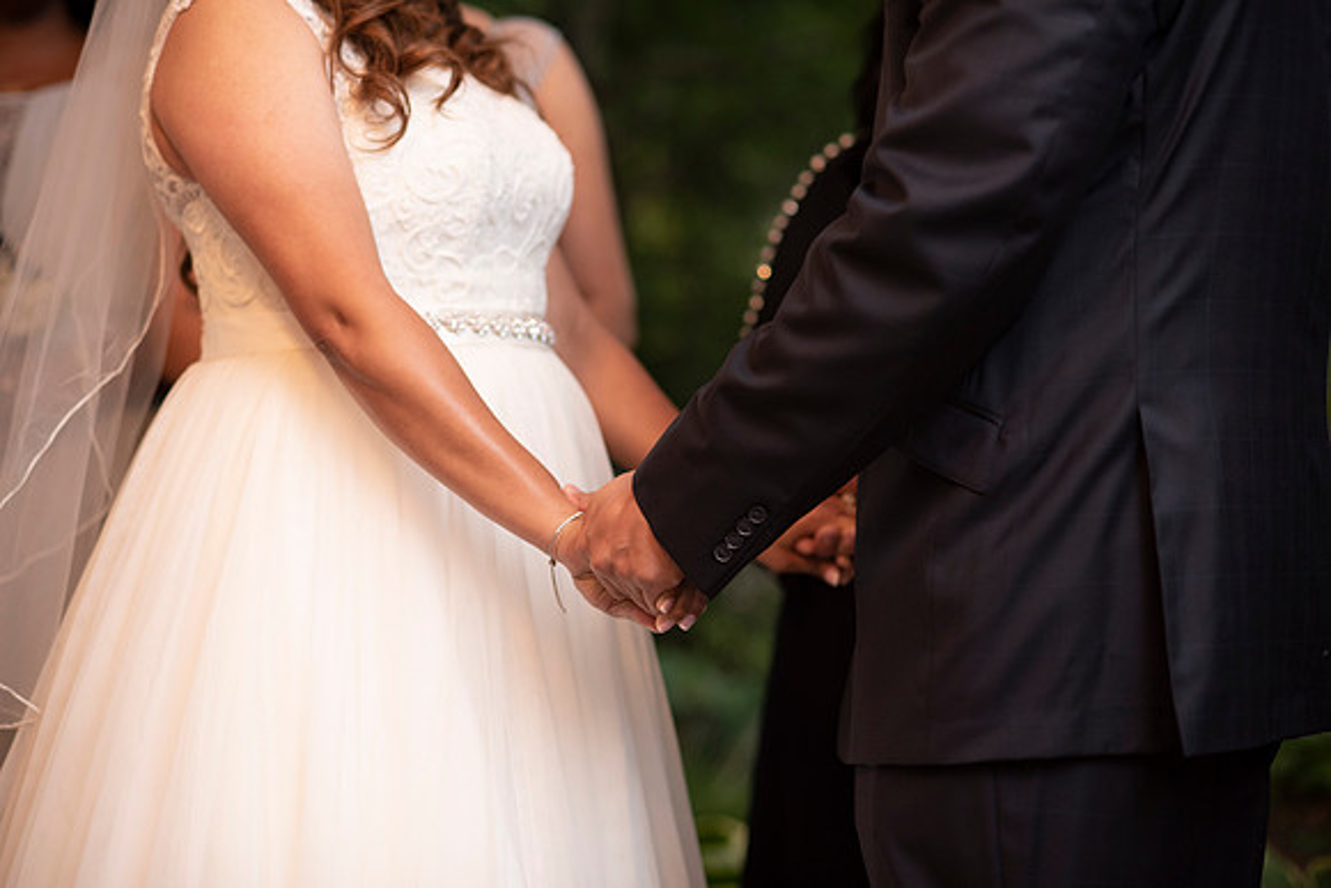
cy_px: 444
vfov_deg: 16.1
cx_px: 666
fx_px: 3143
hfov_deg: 23.9
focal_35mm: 85
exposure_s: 1/160
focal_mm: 85
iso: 500
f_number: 2.2
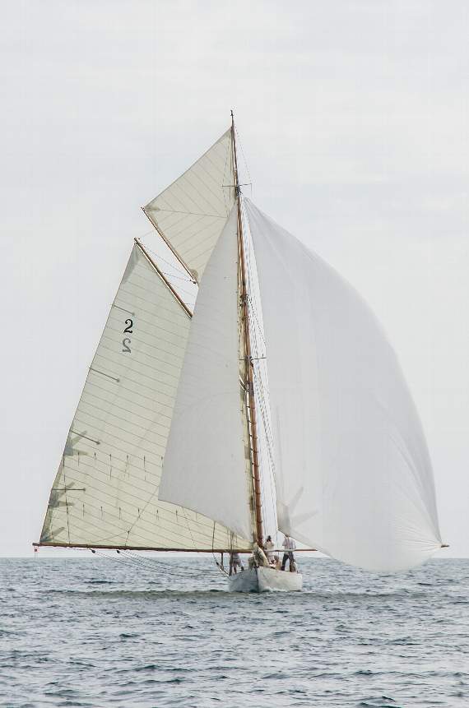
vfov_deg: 10.6
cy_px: 354
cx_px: 234
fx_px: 3829
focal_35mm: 195
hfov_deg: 7.0
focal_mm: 130
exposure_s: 1/800
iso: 500
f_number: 14
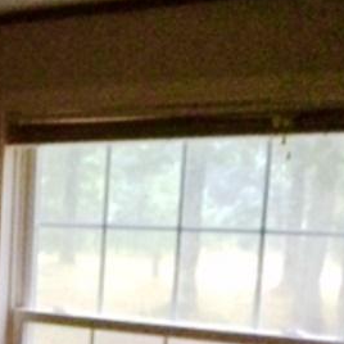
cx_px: -173
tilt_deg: -9.3
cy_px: 377
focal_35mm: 98
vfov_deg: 17.2
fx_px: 1102
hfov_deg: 16.2
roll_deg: +0.0
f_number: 2.2
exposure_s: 1/15
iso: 640
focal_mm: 4.15
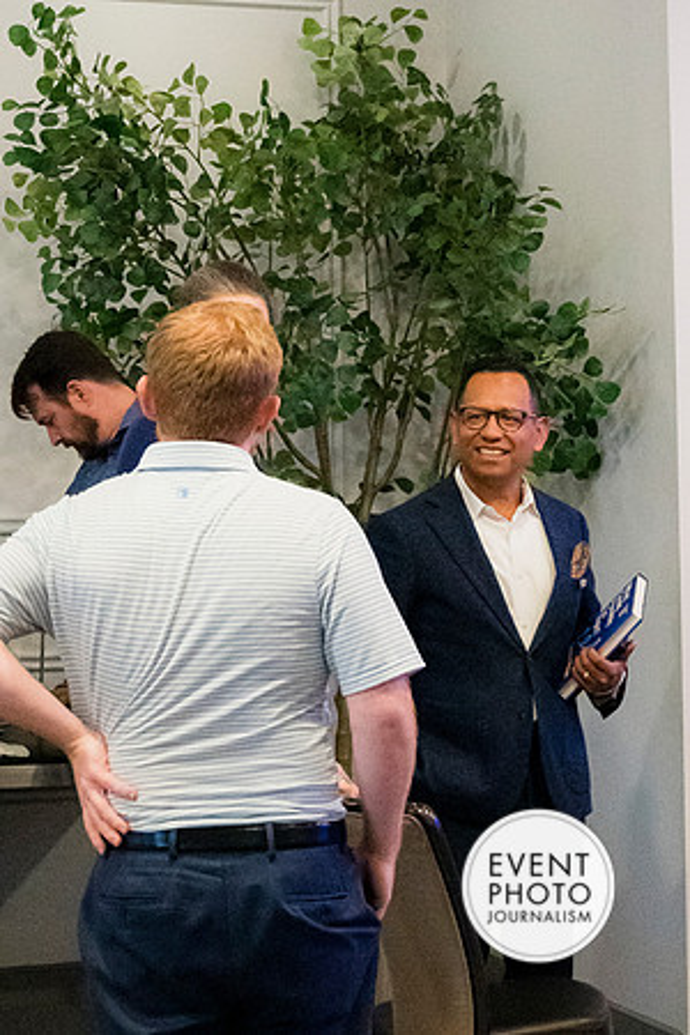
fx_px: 1380
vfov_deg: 41.1
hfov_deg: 28.1
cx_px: 345
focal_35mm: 48
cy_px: 518
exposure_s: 1/160
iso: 6400
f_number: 4.5
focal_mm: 32
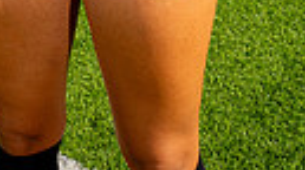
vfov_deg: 10.2
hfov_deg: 23.7
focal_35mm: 88
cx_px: 38
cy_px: -335
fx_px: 710
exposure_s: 1/125
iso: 50
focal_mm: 24
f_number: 7.1
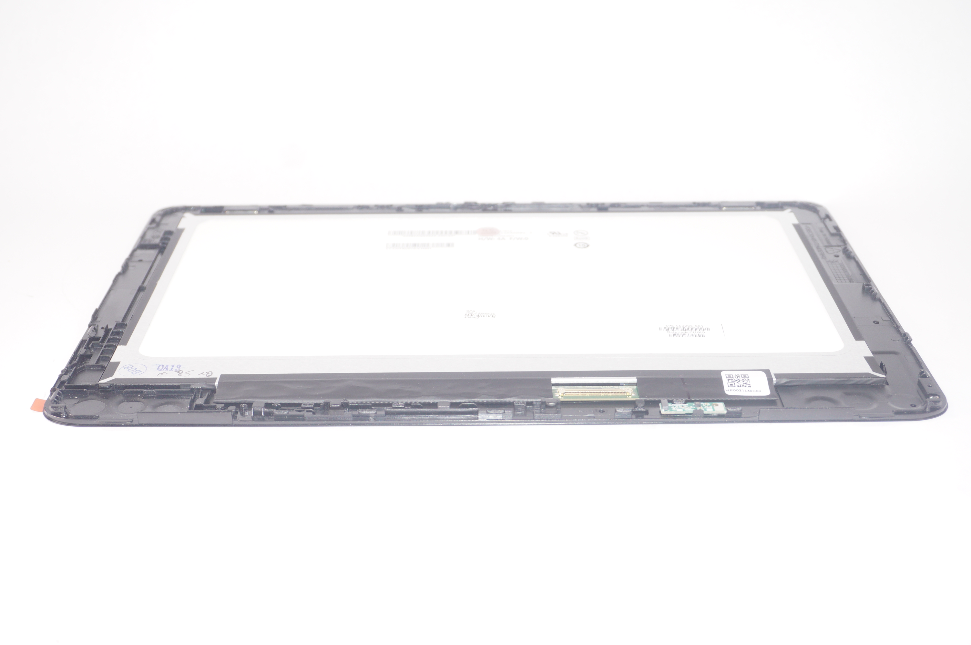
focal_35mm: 48
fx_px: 1294
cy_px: 322
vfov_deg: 28.0
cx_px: 486
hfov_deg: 41.1
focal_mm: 32
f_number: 6.3
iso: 320
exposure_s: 1/160
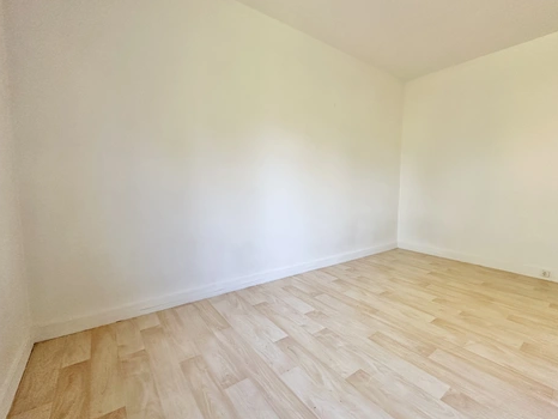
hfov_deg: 94.2
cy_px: 210
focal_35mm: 16
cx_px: 306
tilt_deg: -5.1
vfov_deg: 78.2
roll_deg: -0.6
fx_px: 258
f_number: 2.2
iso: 200
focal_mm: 2.22
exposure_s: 1/99
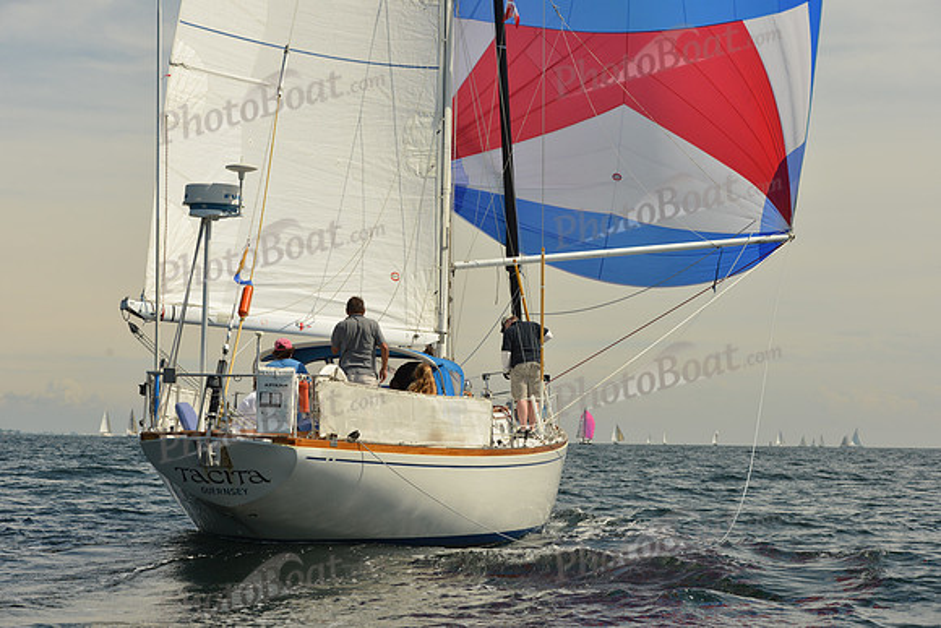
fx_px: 1830
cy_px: 314
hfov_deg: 28.8
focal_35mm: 70
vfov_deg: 19.5
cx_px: 470
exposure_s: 1/1250
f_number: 9
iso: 320
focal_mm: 70
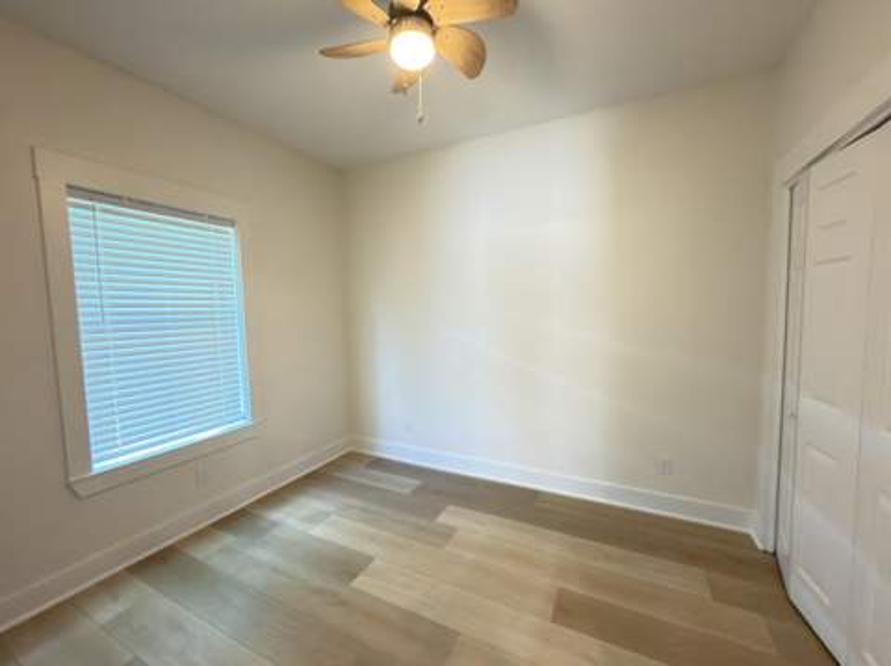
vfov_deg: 85.6
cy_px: 333
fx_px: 360
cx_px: 446
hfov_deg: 102.1
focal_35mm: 14
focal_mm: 2.22
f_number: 2.2
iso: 320
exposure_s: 1/24
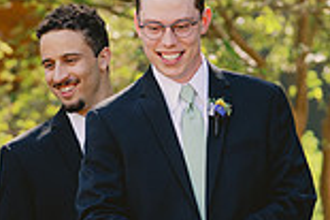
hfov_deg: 4.5
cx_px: -53
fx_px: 4221
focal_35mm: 461
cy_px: 225
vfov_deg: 3.0
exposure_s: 1/400
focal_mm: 123
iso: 400
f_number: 4.5
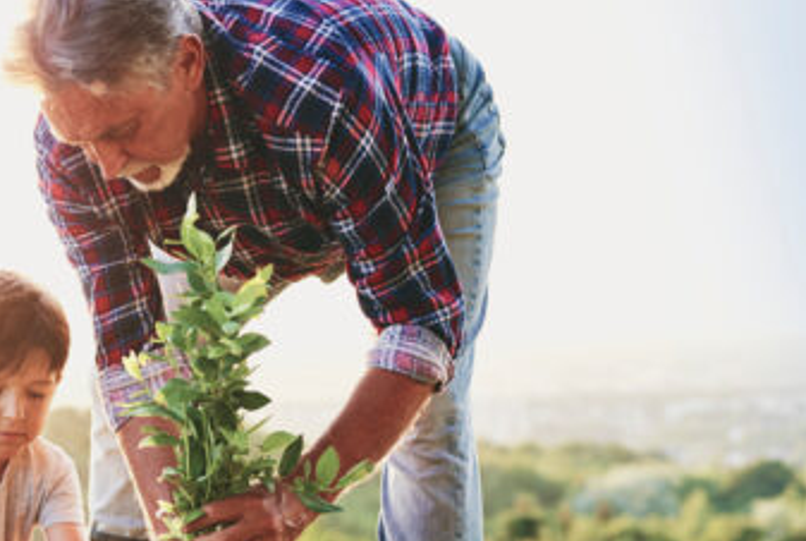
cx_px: 67
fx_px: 2063
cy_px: 492
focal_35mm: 92
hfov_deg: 21.6
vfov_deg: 14.8
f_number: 2.5
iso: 100
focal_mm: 50
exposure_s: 1/200
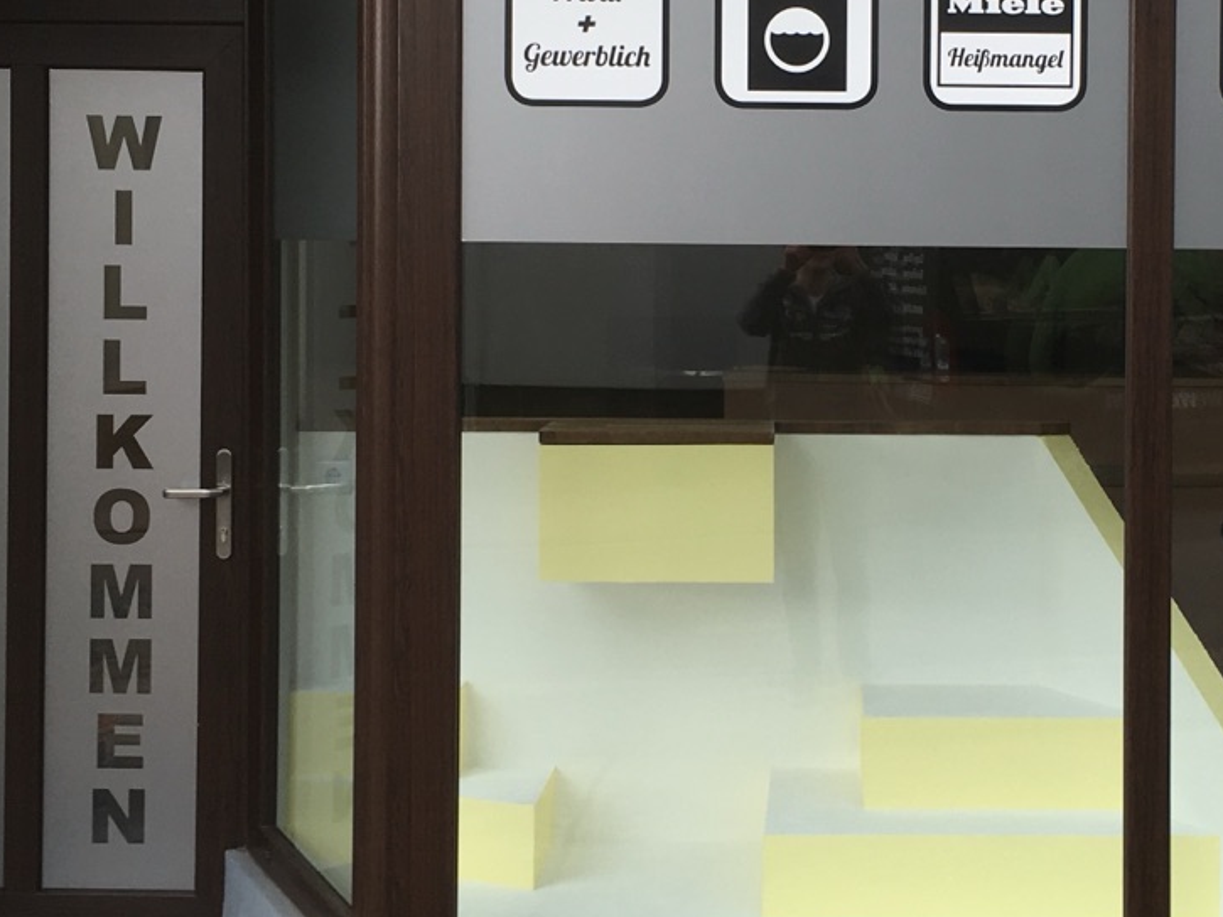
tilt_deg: +2.0
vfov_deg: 22.8
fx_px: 2262
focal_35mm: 64
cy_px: 270
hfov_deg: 30.0
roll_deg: -1.4
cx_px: 842
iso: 25
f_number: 2.2
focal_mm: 4.15
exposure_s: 1/180
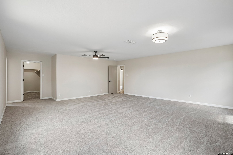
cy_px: 78
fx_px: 104
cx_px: 116
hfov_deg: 96.7
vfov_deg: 73.7
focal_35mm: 16
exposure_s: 1/30
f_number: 8
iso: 400
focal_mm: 16
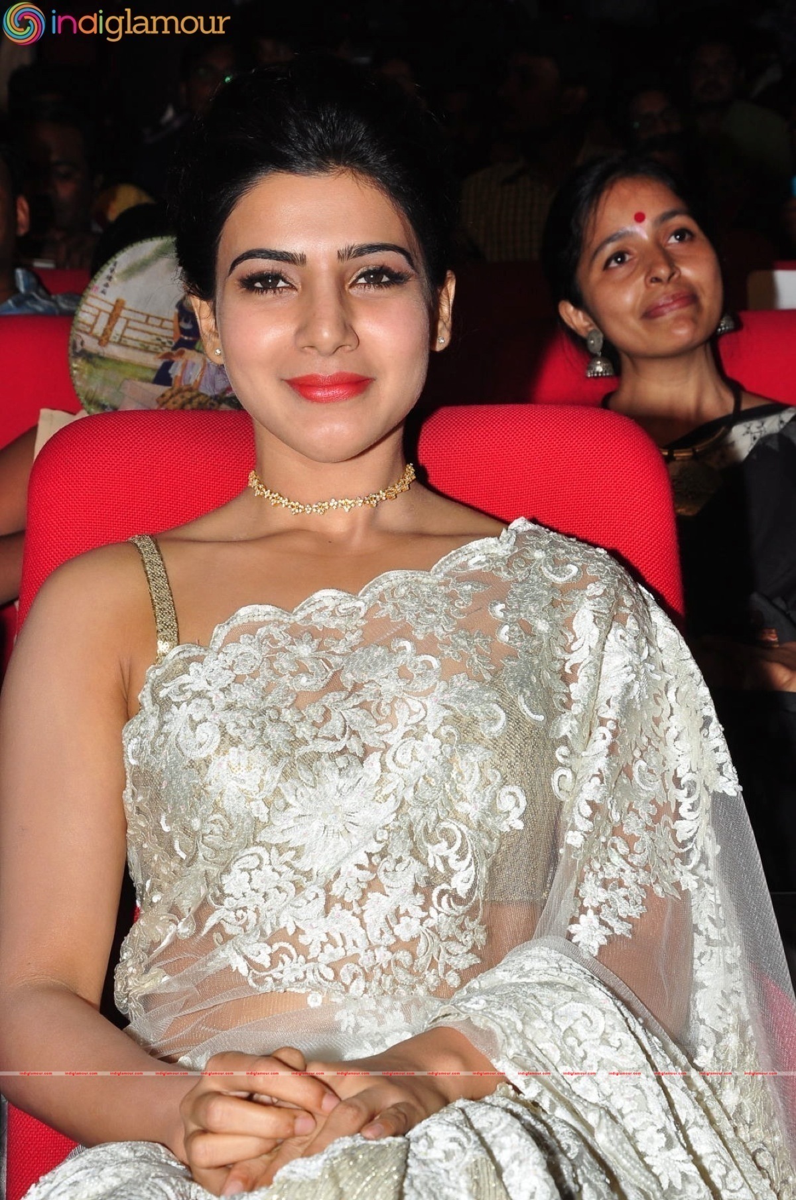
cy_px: 600
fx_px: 2495
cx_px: 398
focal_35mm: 75
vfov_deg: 27.0
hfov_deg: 18.1
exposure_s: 1/125
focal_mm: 50
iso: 400
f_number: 11
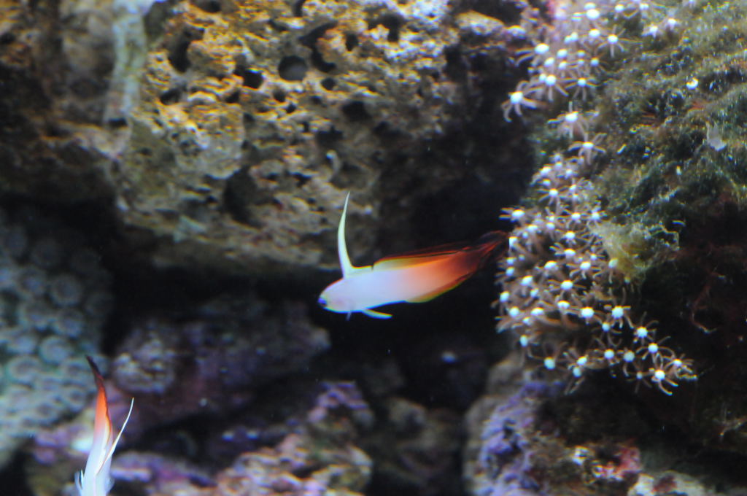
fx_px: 3264
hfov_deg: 13.1
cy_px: 248
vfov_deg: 8.7
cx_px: 374
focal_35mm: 158
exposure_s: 1/200
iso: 3200
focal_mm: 105
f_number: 7.1
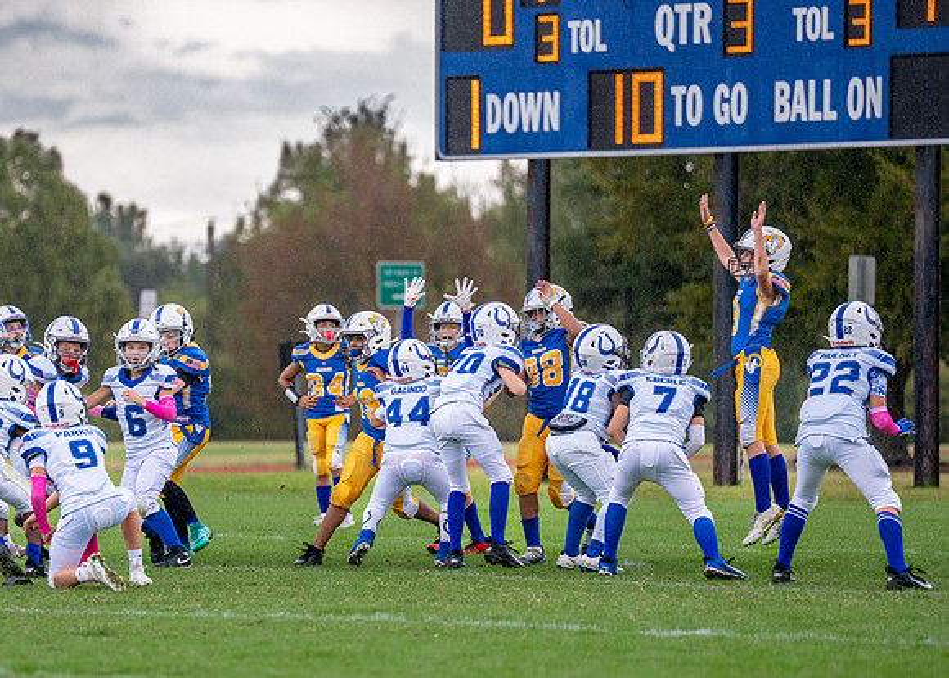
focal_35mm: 272
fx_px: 7330
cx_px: 296
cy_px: 395
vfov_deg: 5.3
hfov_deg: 7.4
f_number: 2.8
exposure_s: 1/1600
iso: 500
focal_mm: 200
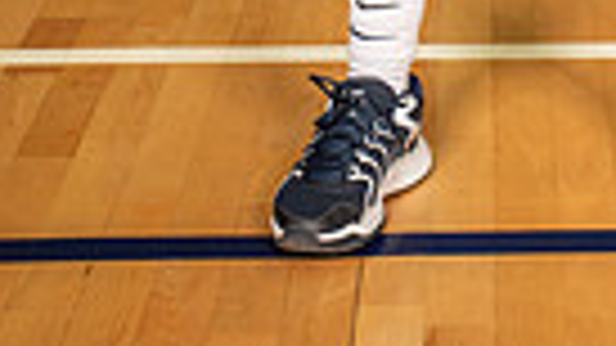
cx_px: 562
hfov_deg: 14.8
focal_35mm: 144
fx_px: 2352
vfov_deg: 7.6
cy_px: -625
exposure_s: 1/320
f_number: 6.3
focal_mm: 42
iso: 640
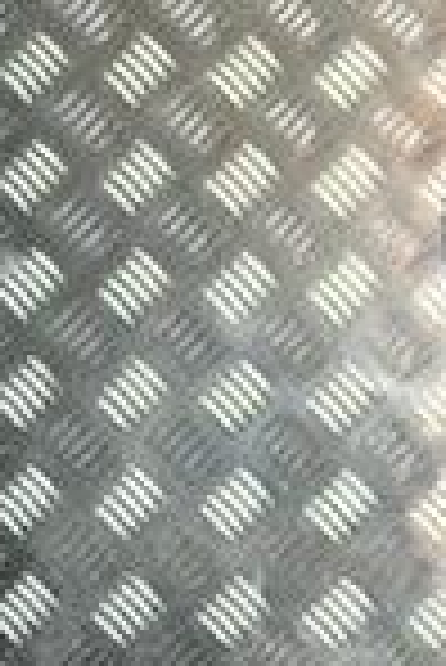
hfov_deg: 8.5
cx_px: 1095
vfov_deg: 13.8
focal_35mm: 146
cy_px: 666
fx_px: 2707
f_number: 4
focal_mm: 24
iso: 2200
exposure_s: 1/60
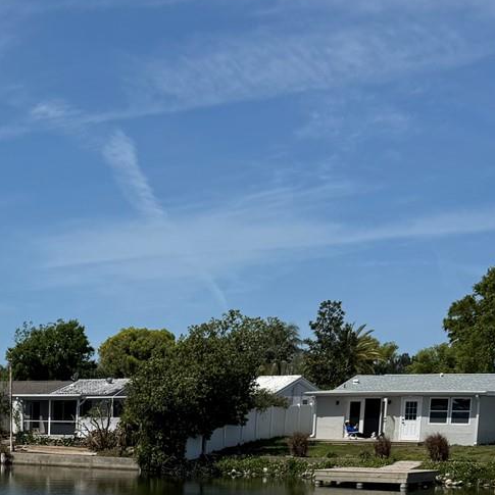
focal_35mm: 70
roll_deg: +0.0
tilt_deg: -9.0
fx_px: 1132
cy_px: 585
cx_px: -34
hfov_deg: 23.3
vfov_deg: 22.8
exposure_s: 1/7937
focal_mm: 6.76
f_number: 1.78
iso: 80
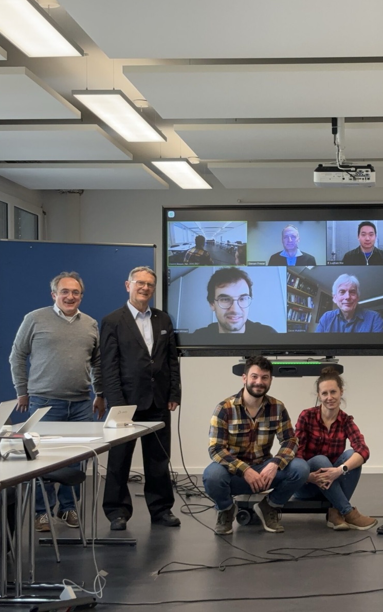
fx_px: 1236
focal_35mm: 74
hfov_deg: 17.4
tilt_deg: +1.5
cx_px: 331
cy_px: 305
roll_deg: +0.2
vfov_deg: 27.8
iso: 80
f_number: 1.6
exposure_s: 1/100
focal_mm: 5.96
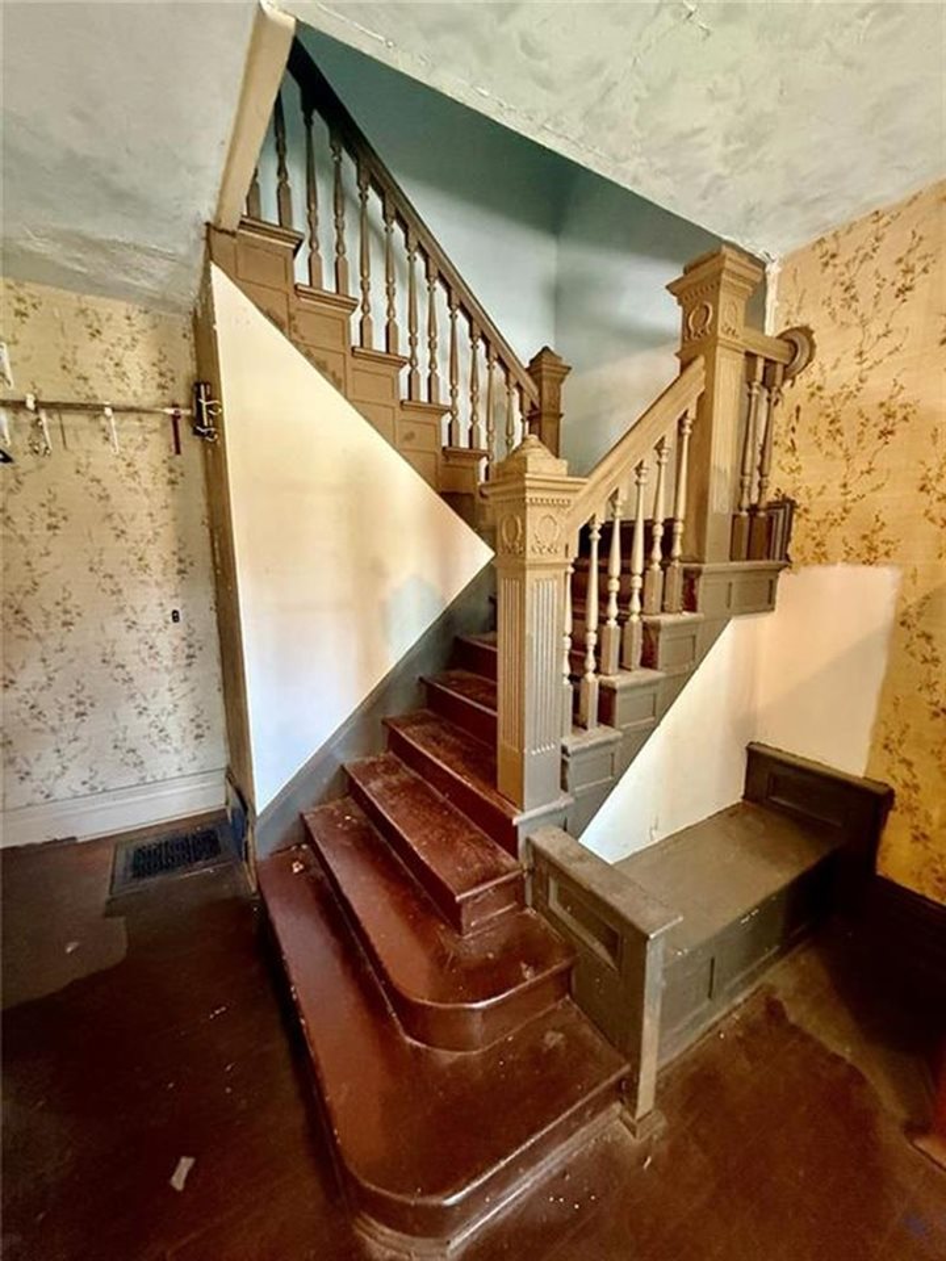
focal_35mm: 14
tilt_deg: -9.6
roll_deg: +0.5
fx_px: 510
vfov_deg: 102.1
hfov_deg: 85.7
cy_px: 630
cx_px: 473
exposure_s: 1/60
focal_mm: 2.22
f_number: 2.2
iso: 640
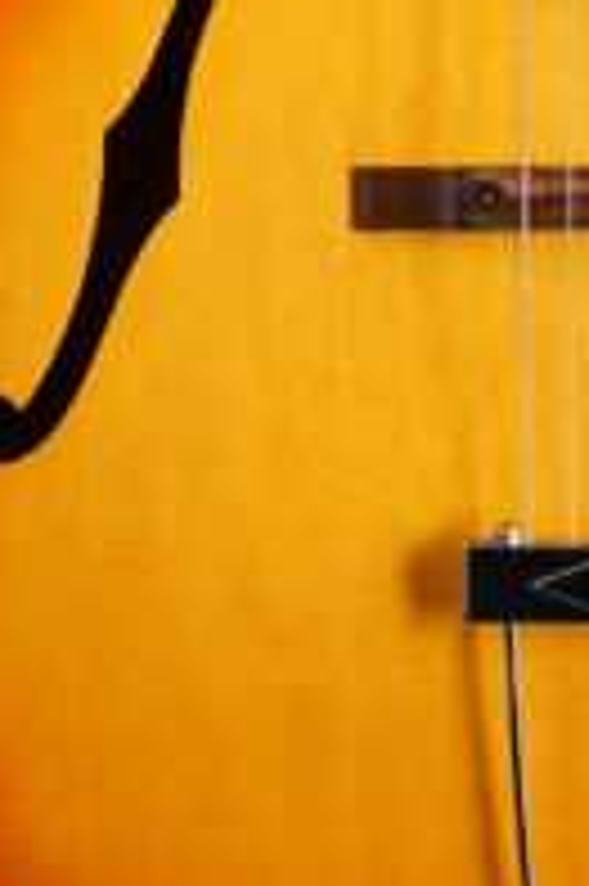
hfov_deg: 7.0
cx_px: 605
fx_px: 4818
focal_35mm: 196
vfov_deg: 10.4
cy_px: -72
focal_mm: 67
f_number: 8
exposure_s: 1/100
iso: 160
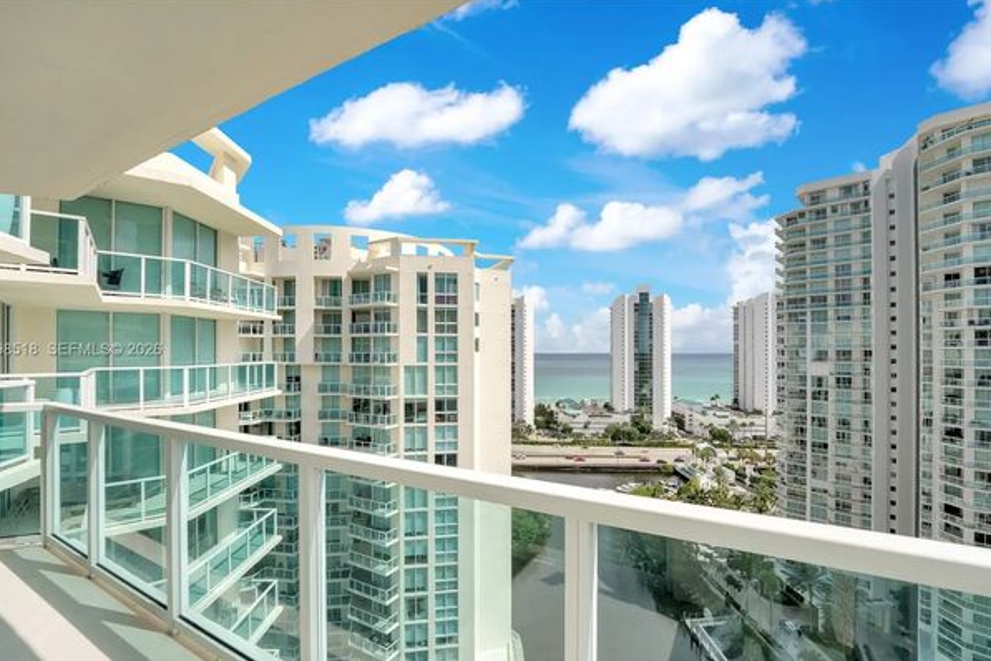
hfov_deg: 100.4
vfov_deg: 77.2
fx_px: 413
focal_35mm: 15
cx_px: 486
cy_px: 350
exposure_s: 1/640
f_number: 8
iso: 100
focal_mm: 14
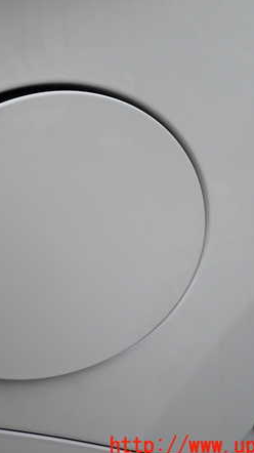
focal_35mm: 37
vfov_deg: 54.0
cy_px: 229
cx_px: 34
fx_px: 444
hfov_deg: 30.7
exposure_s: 1/800
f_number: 2.8
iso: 100
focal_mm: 4.5
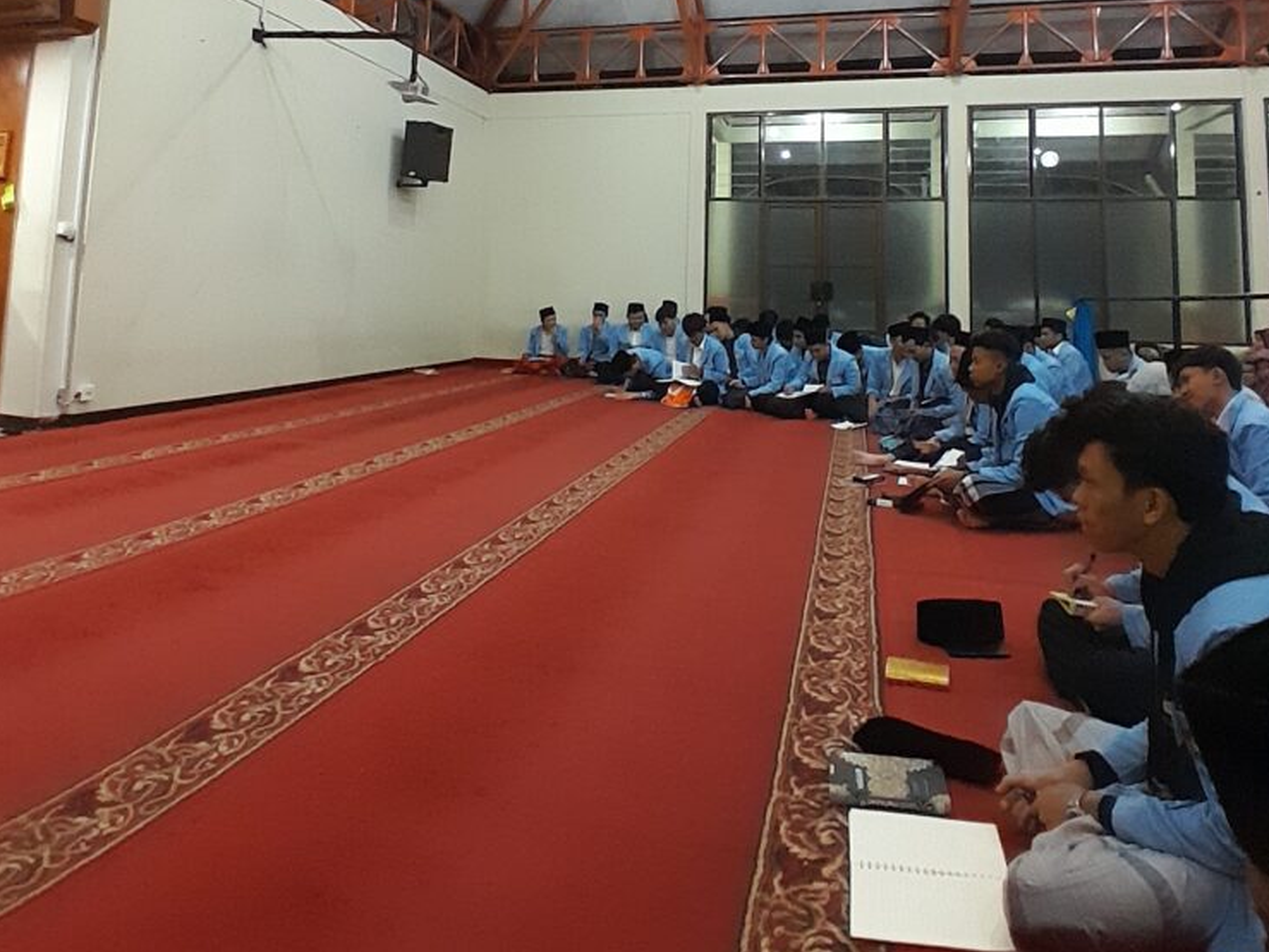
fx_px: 843
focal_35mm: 23
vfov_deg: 55.2
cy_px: 204
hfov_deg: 73.9
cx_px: 634
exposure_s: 1/20
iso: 500
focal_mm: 1.46
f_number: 2.2
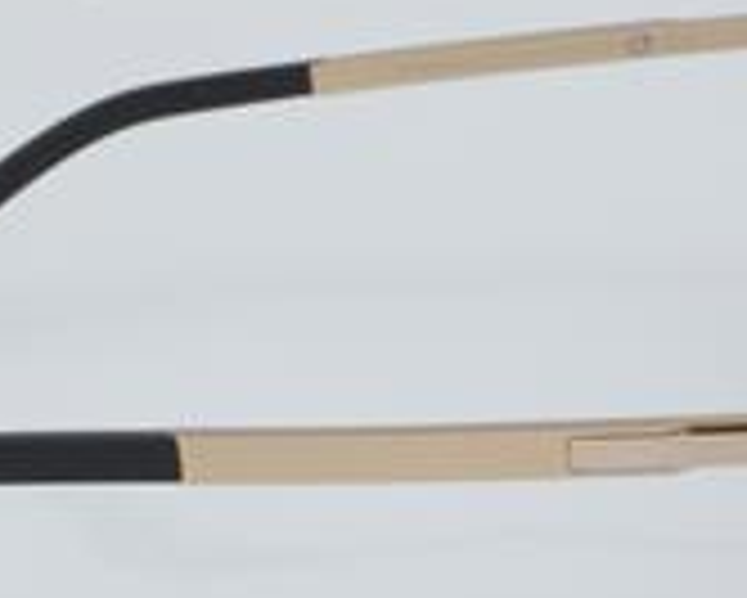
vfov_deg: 9.2
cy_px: 328
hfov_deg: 11.4
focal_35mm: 169
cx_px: 428
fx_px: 3739
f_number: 32
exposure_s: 1/3
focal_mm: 50
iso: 100
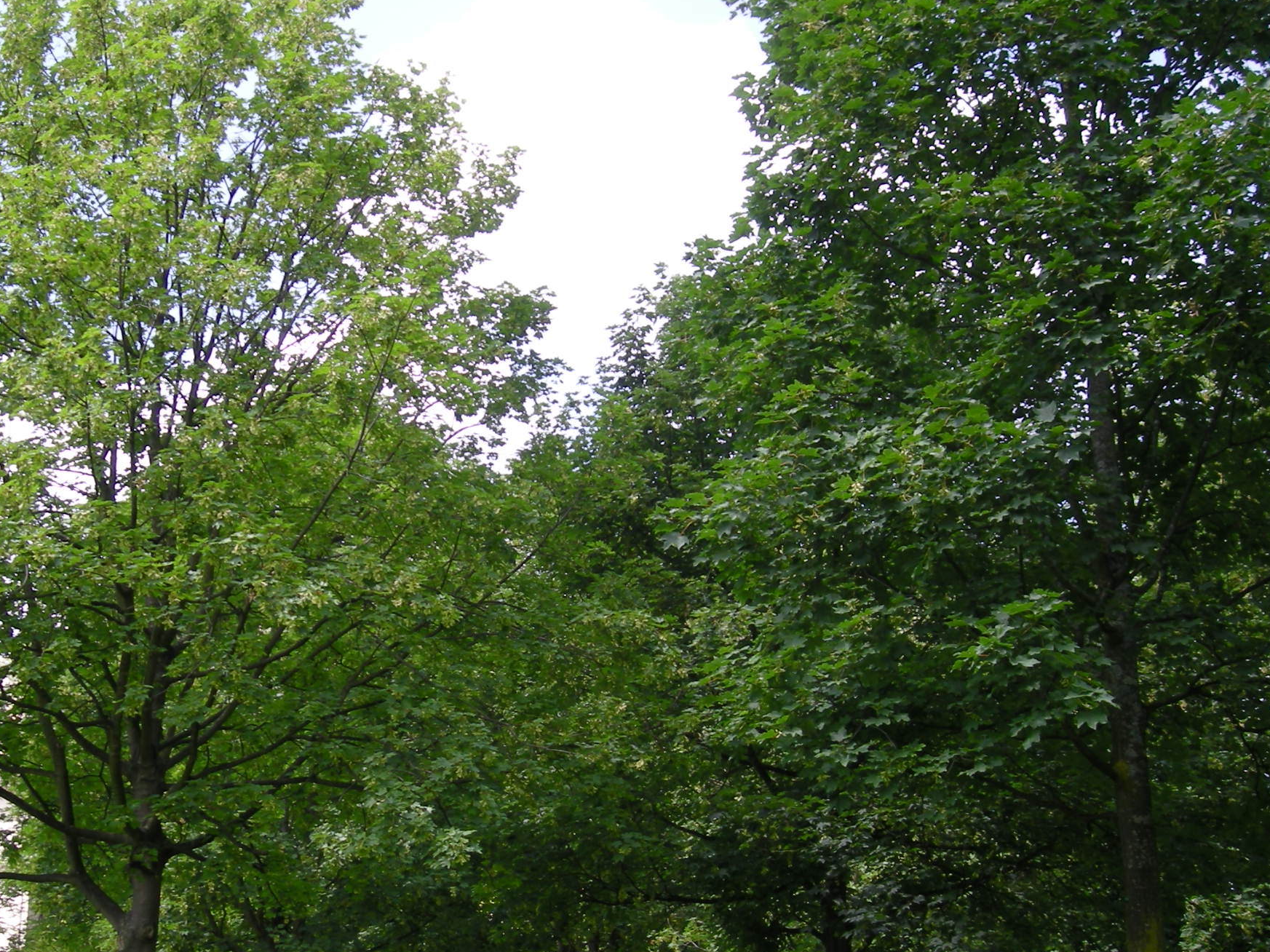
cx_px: 471
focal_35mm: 52
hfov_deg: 36.6
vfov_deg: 28.0
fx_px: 1907
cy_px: 547
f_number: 2.8
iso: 50
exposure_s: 1/266
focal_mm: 5.7
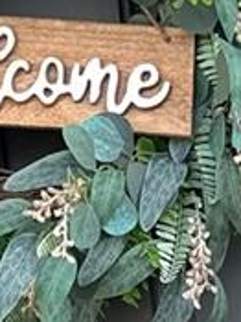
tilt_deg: -14.5
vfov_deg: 9.4
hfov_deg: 7.7
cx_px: 760
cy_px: 972
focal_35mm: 165
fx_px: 1534
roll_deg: +0.8
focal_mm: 6.76
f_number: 1.78
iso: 80
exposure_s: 1/632
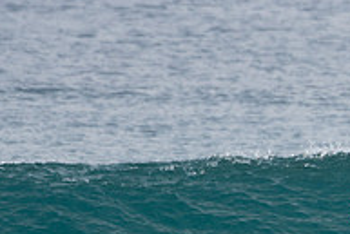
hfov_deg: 1.4
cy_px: 273
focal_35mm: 1443
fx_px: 14039
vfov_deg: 1.0
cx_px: 466
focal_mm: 320
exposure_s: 1/1600
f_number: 5.6
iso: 640
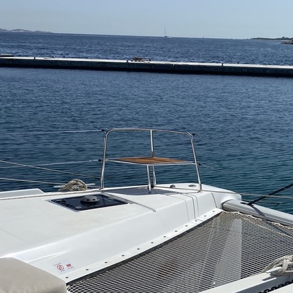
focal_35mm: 63
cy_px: 286
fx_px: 603
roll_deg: -1.4
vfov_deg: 26.0
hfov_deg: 24.4
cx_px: 365
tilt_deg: -20.7
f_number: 1.8
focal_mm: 4.25
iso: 32
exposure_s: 1/9615
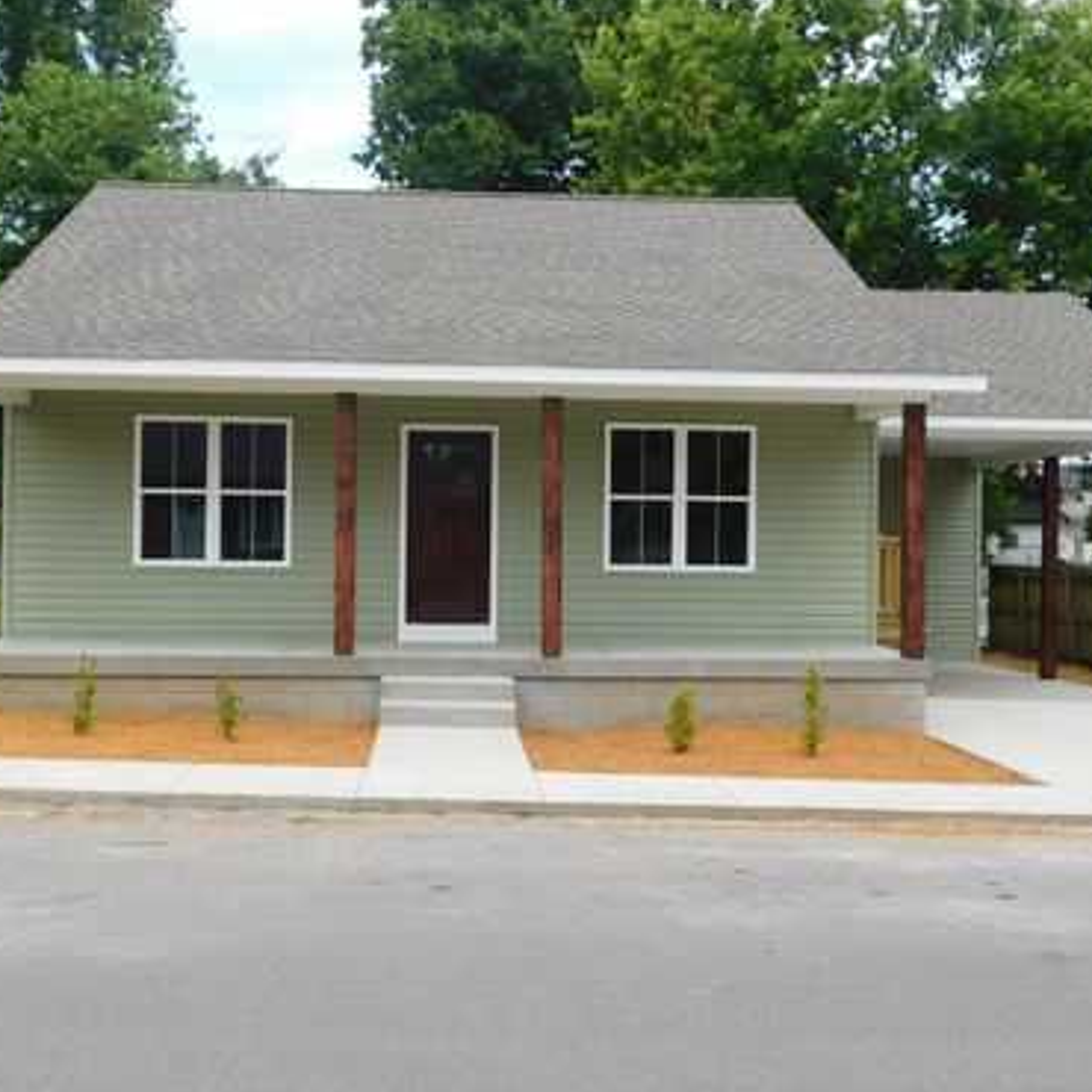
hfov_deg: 39.2
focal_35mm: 43
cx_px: 552
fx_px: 1535
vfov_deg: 39.2
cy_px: 542
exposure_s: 1/500
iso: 125
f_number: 3.5
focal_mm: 6.3
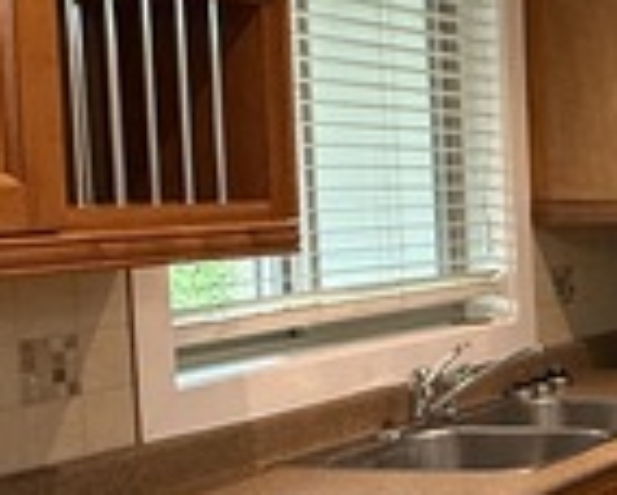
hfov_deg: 17.4
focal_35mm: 77
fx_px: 1408
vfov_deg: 19.9
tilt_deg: -4.0
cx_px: 1247
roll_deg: -0.2
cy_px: 269
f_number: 2.2
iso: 250
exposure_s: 1/60
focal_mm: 2.22
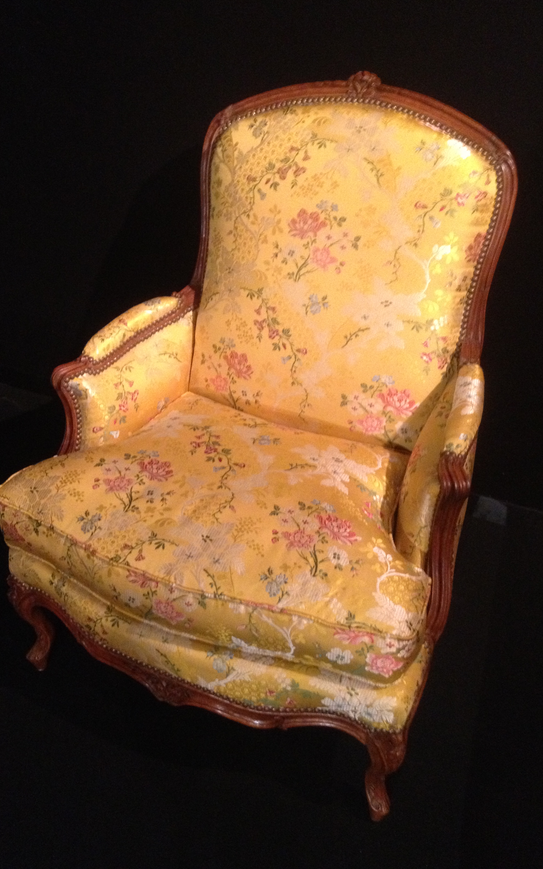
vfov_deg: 51.5
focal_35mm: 38
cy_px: 425
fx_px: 900
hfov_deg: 33.6
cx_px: 248
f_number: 2.4
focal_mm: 4.28
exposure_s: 1/15
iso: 500
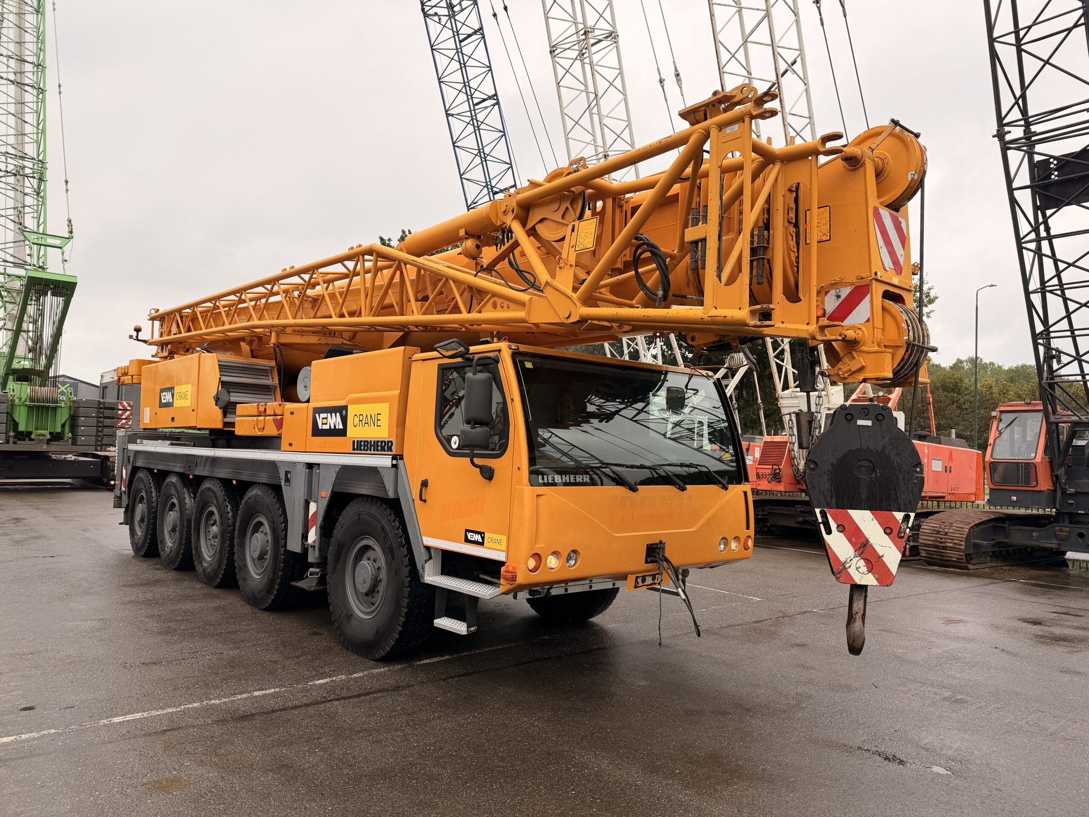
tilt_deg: +5.5
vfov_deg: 56.8
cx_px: 544
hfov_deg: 71.6
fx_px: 755
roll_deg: -1.9
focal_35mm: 24
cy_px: 408
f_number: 1.78
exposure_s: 1/955
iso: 80
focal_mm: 6.76
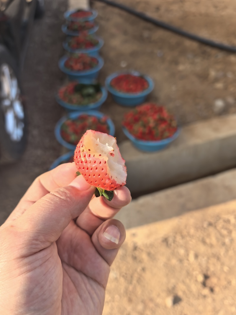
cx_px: 118
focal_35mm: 27
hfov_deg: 51.3
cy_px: 158
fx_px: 245
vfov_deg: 65.3
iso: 125
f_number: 2
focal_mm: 6.98
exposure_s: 1/2865
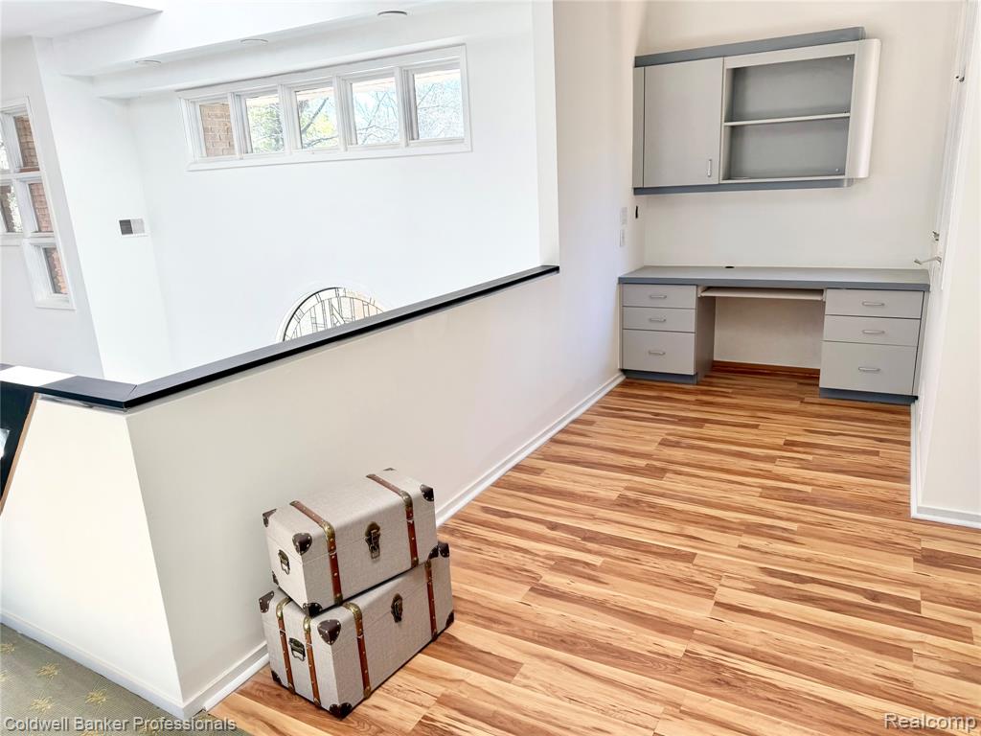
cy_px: 368
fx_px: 680
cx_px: 490
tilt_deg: -15.1
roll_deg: +3.2
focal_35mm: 24
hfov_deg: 71.6
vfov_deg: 56.8
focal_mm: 6.76
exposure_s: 1/157
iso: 64
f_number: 1.78
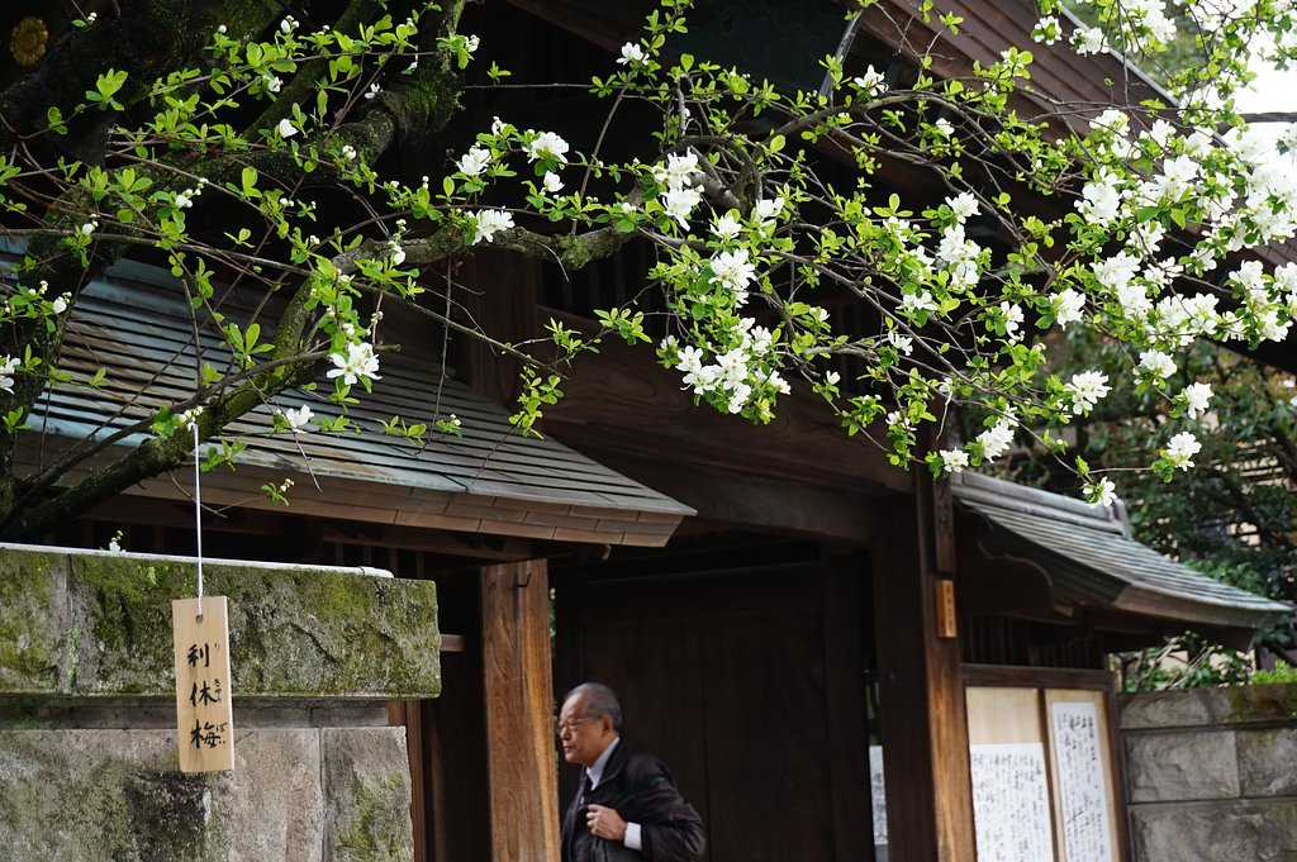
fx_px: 2196
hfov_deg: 32.9
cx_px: 648
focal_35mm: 61
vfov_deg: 22.2
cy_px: 431
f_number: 5.6
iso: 160
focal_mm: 41
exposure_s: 1/80
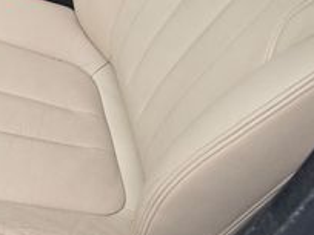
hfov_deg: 23.8
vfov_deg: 19.4
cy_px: -37
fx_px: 653
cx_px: -92
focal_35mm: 72
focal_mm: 6.3
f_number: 1.7
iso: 40
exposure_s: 1/120
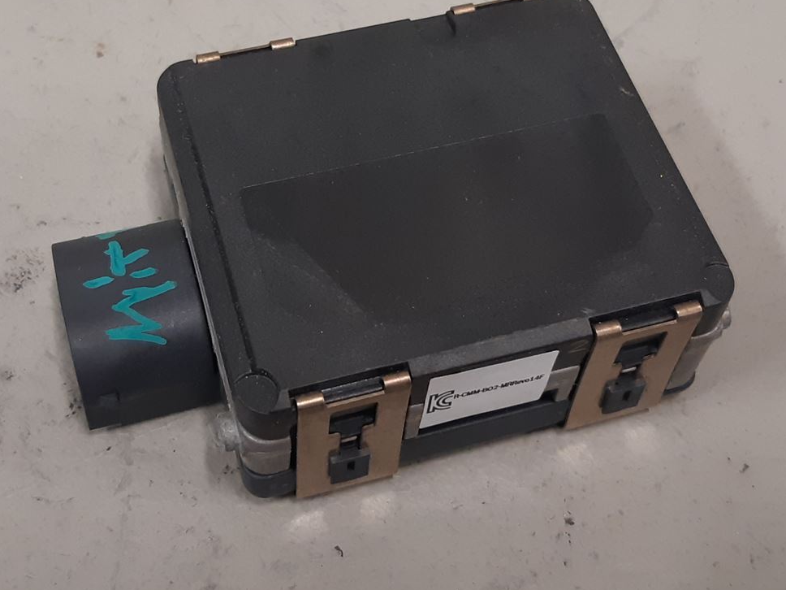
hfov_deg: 34.9
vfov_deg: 26.4
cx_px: 349
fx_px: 1249
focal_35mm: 55
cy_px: 185
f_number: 1.7
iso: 160
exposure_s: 1/50
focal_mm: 3.93
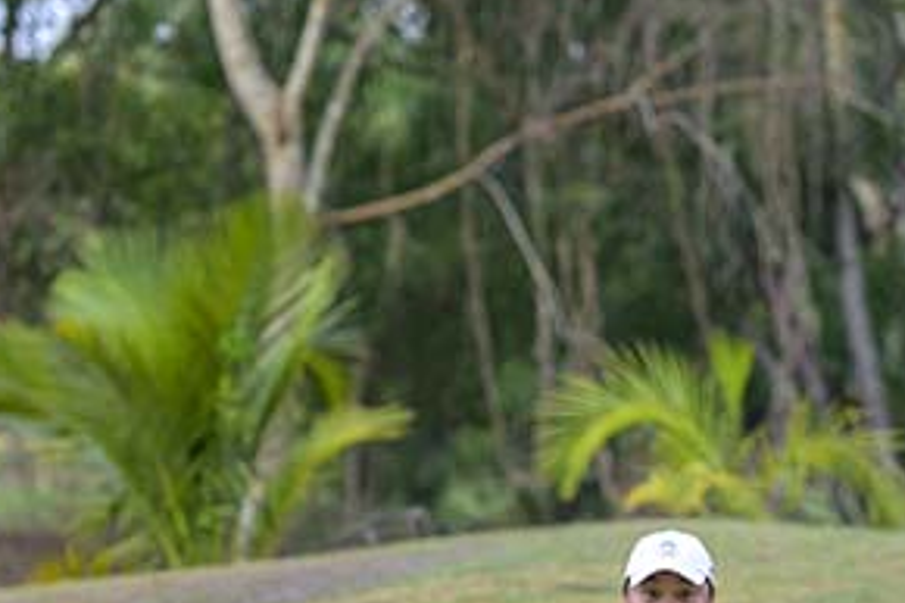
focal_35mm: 447
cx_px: 605
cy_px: 662
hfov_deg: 4.6
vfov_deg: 3.1
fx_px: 11230
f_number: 2.8
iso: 250
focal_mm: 135
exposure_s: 1/3200
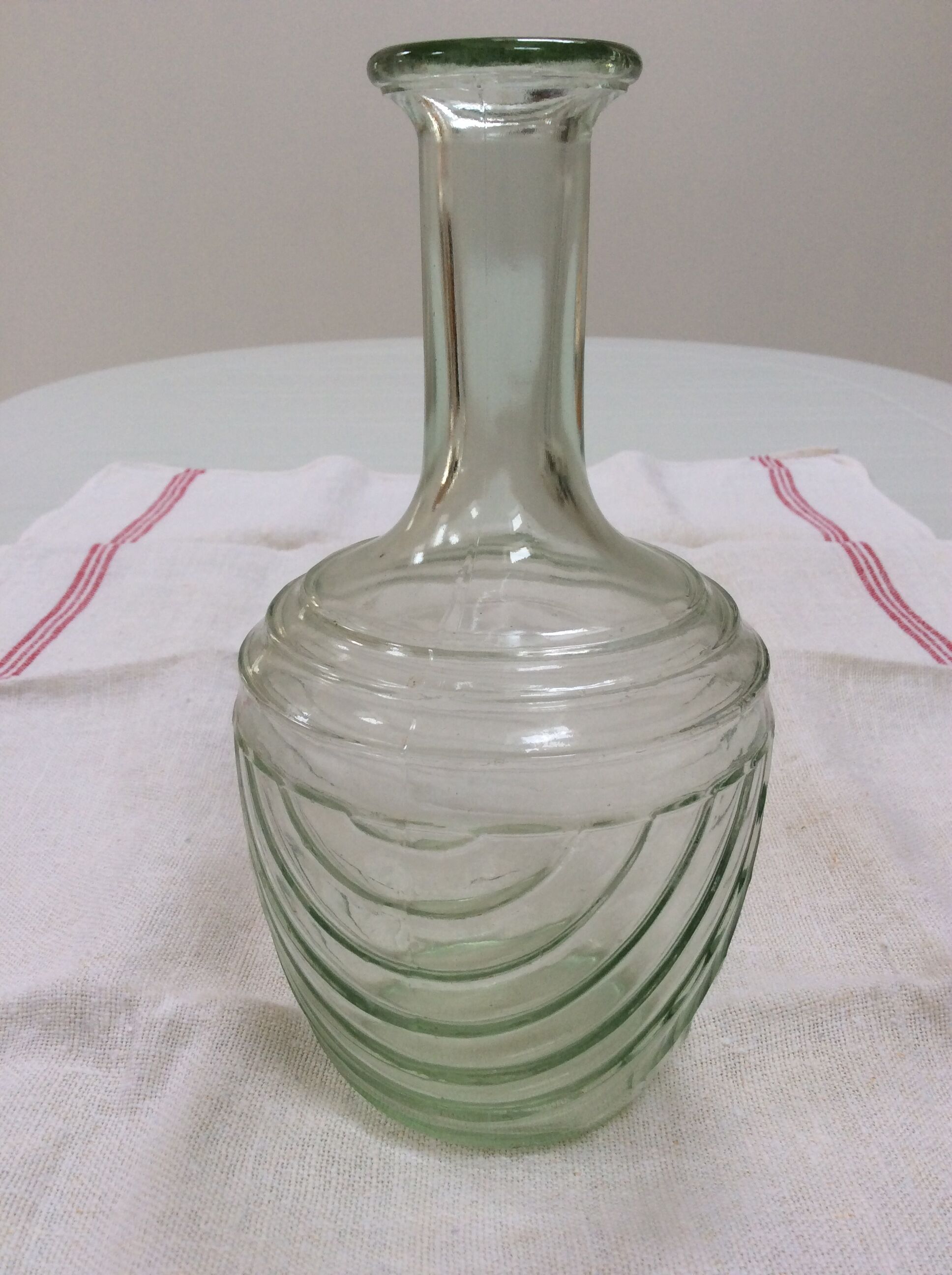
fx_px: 1177
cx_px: 476
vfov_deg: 56.9
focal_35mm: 32
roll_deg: +1.1
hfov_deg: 44.1
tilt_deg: -22.8
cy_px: 638
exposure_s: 1/50
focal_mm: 3.3
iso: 40
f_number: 2.4
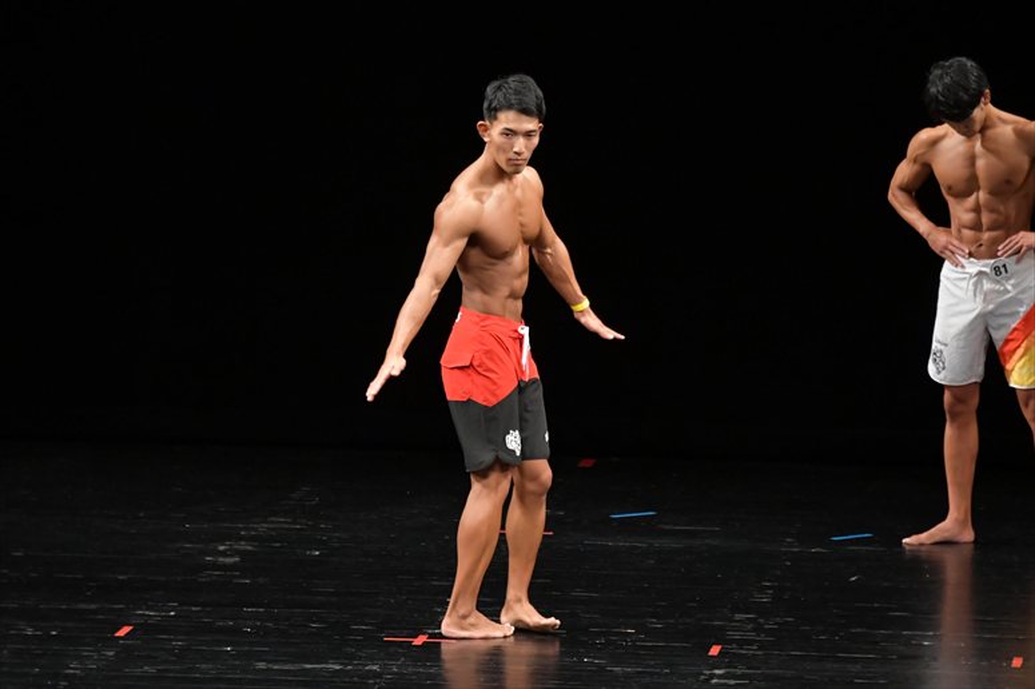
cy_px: 344
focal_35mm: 270
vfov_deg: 5.1
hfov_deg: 7.6
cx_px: 518
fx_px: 7759
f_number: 5.6
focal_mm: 180
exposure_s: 1/400
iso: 3200
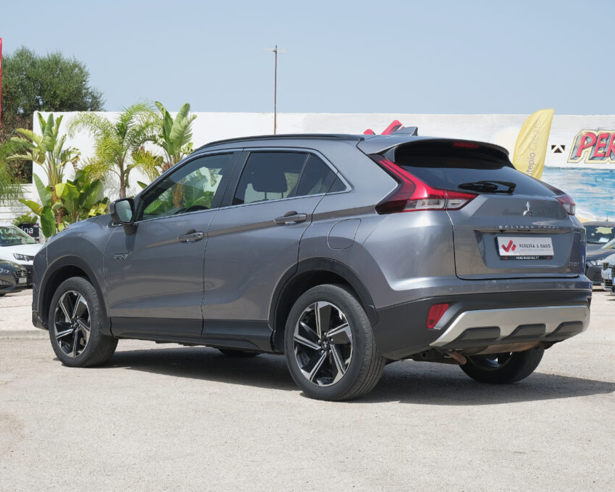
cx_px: 295
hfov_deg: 28.7
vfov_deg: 23.1
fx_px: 1201
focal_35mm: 66
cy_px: 247
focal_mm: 38.5
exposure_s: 1/200
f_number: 9
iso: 160
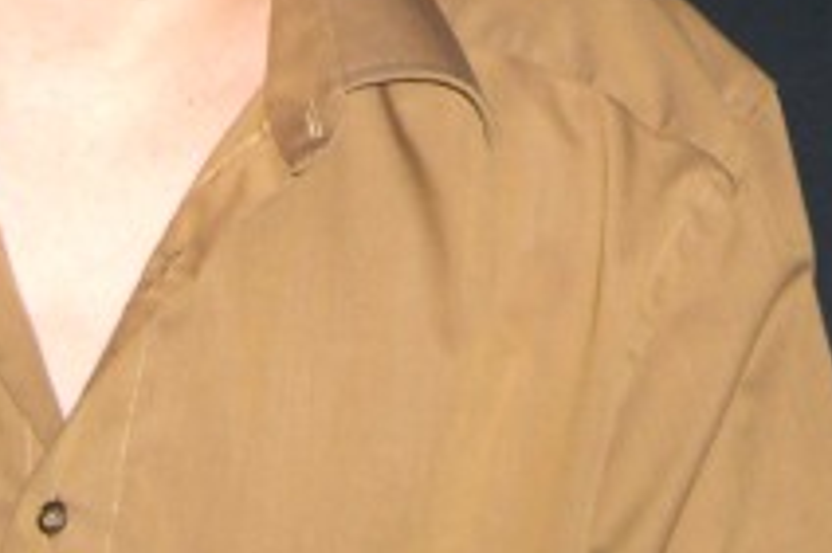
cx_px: 659
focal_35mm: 149
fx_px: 3441
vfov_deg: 8.9
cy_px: -329
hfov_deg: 13.7
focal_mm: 7.9
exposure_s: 1/60
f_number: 2.8
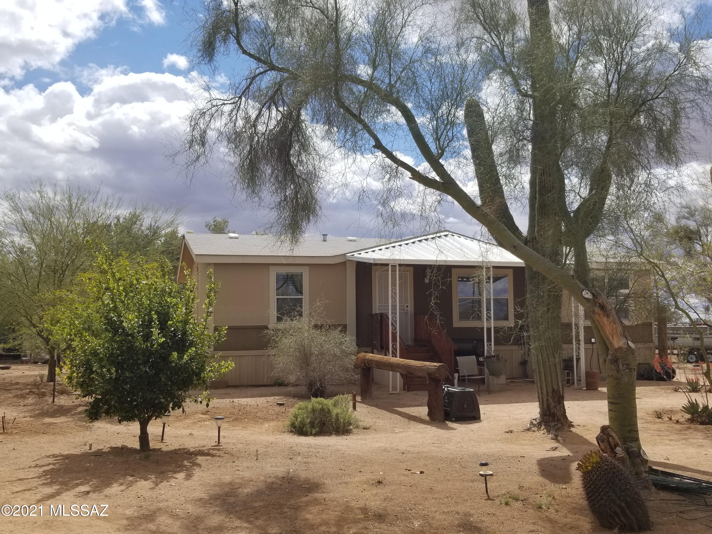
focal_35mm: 26
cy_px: 267
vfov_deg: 53.1
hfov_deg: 67.3
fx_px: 535
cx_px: 356
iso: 50
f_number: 1.7
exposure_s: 1/4695
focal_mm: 4.3
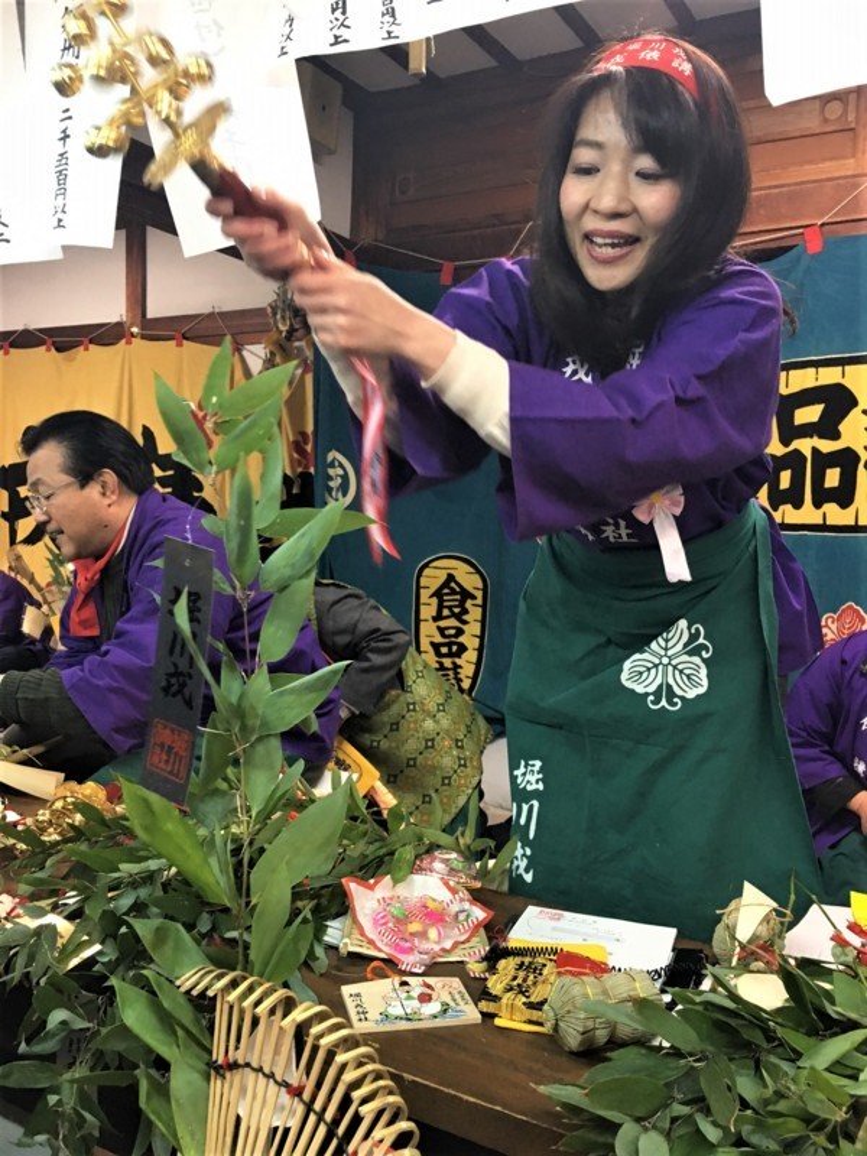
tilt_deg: -3.1
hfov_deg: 48.2
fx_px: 968
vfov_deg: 61.7
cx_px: 434
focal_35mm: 29
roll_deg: -1.9
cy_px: 578
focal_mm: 4.15
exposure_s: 1/15
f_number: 2.2
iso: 80
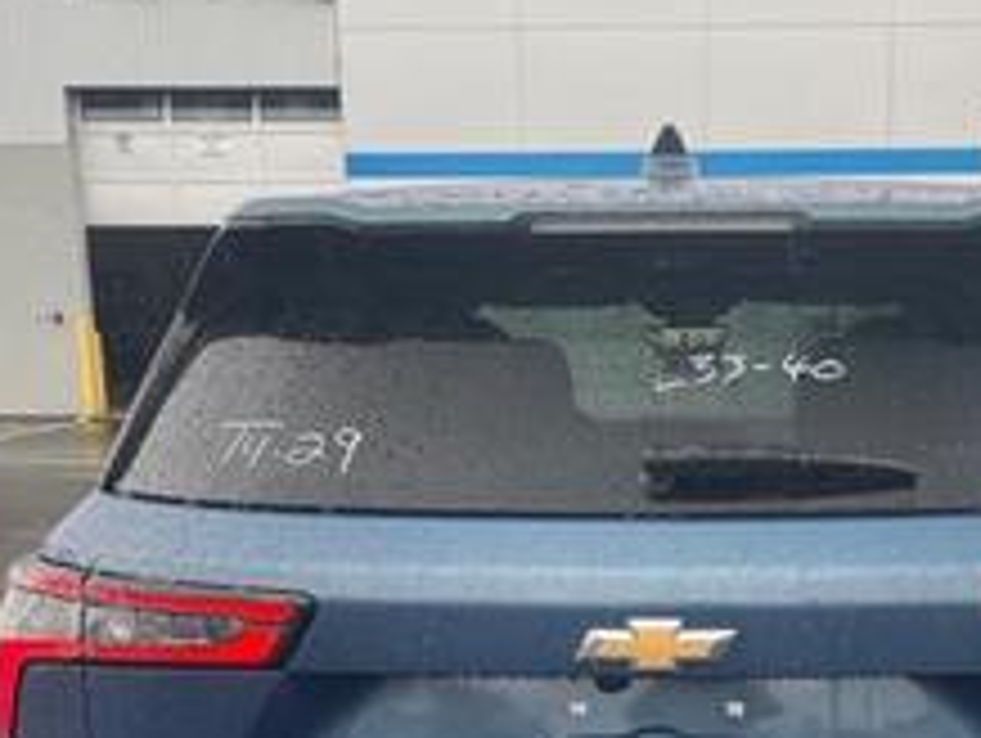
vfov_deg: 23.4
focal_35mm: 60
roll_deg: +1.0
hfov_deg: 31.9
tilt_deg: -15.1
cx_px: 657
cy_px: 752
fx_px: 1702
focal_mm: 4.2
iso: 40
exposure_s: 1/121
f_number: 1.6
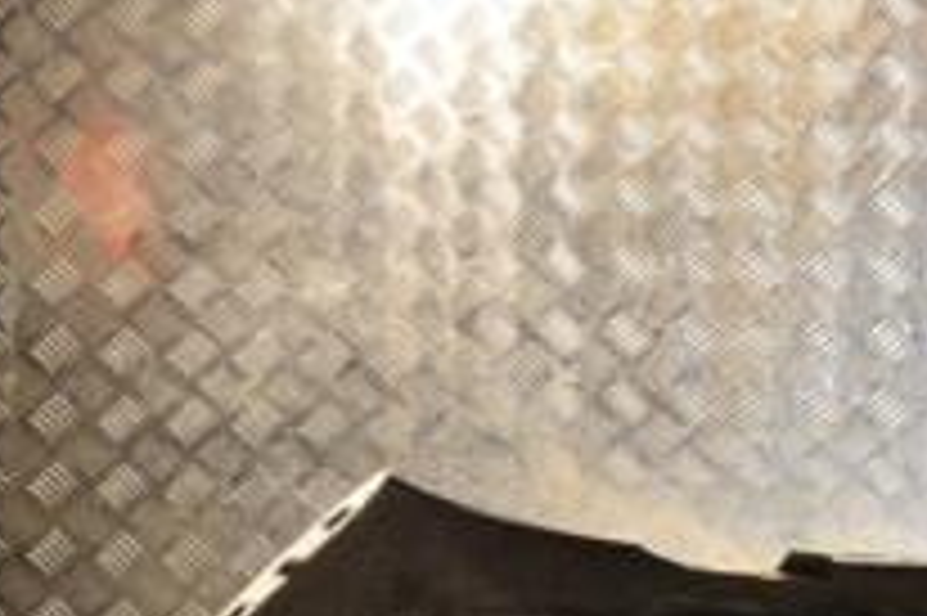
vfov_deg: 13.0
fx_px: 2702
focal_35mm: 105
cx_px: 1282
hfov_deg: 17.9
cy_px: 391
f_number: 5
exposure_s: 1/200
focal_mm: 24
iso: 800
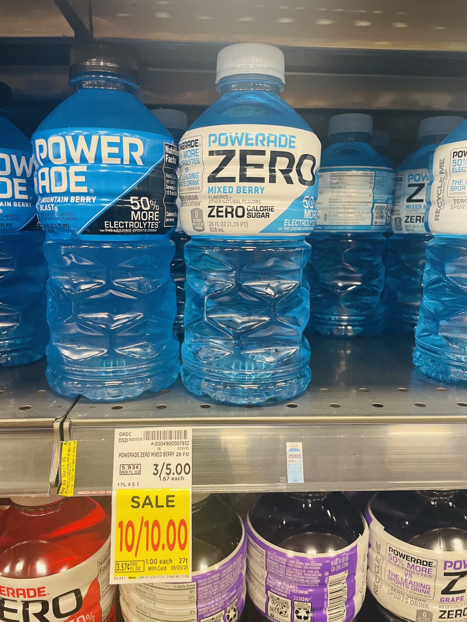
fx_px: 468
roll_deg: +0.4
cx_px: 234
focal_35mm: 26
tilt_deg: -11.8
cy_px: 311
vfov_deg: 67.3
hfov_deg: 53.1
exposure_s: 1/60
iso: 160
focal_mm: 4.2
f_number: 1.6
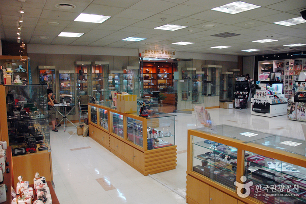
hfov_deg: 67.4
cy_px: 102
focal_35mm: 27
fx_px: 229
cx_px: 153
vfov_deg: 47.9
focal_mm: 18
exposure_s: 1/125
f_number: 5.6
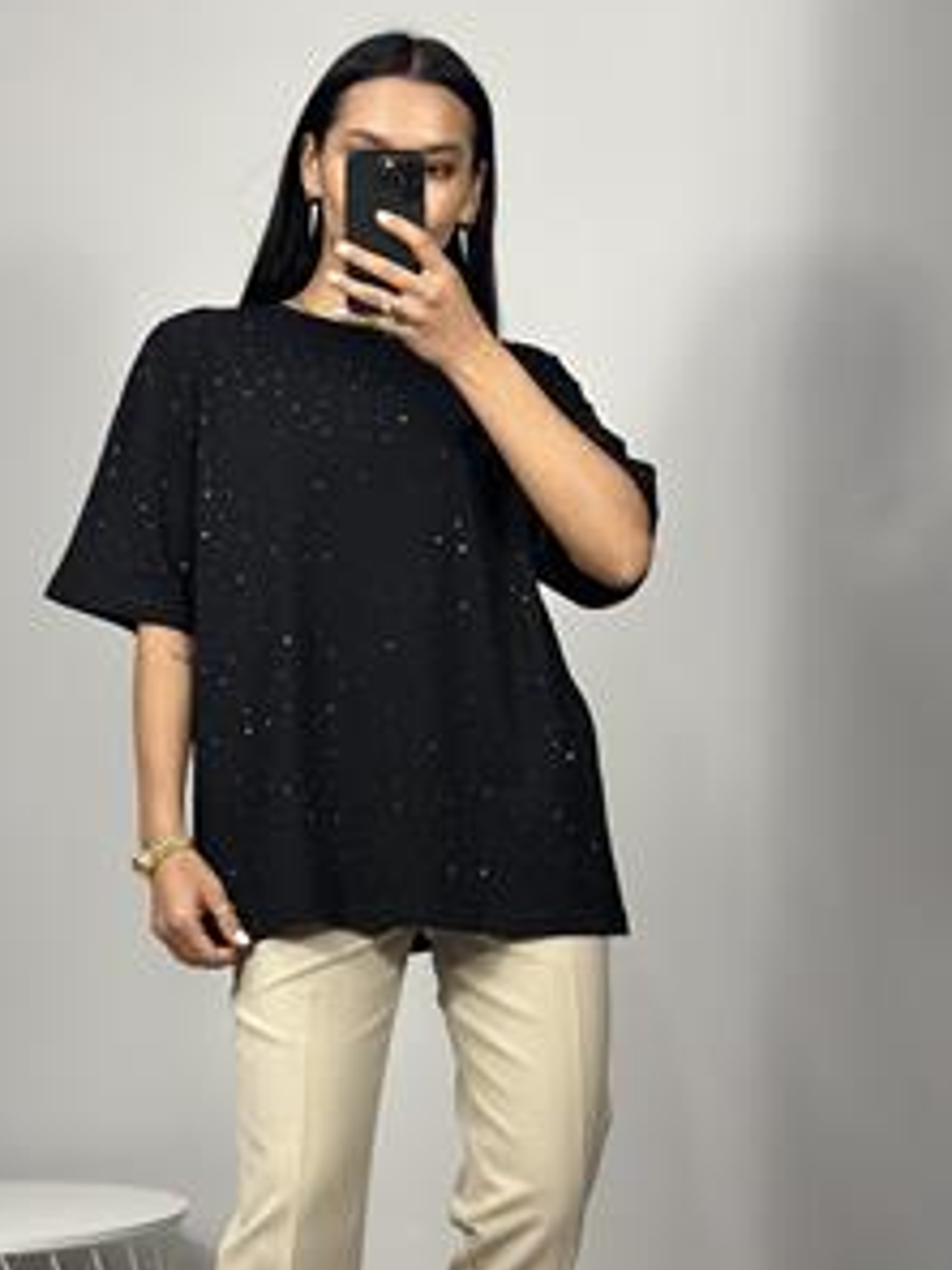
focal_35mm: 67
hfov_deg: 21.9
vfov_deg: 28.9
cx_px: 352
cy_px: 762
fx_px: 2457
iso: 125
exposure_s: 1/100
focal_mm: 6.86
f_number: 1.78
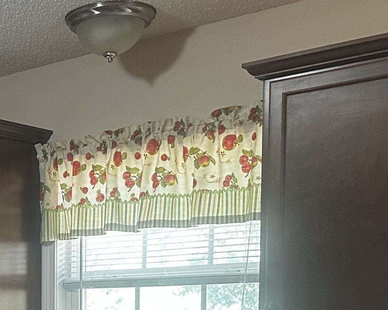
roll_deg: +0.6
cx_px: -69
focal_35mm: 74
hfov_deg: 23.6
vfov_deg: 19.5
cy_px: 370
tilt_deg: -4.5
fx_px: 850
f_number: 1.78
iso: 320
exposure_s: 1/60
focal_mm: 6.86
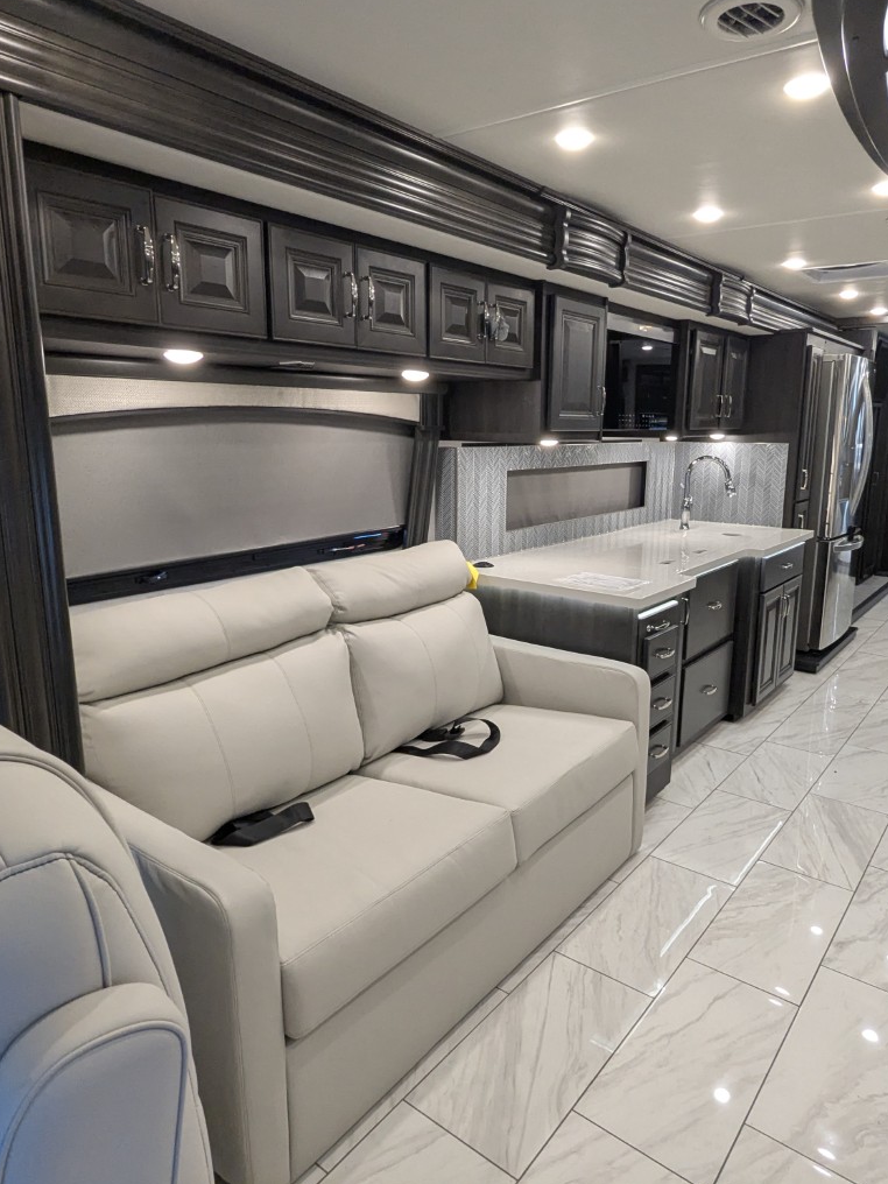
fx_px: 752
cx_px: 496
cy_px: 580
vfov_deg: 76.4
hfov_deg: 60.9
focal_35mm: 22
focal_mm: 2.35
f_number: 2.2
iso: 274
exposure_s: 1/95.8
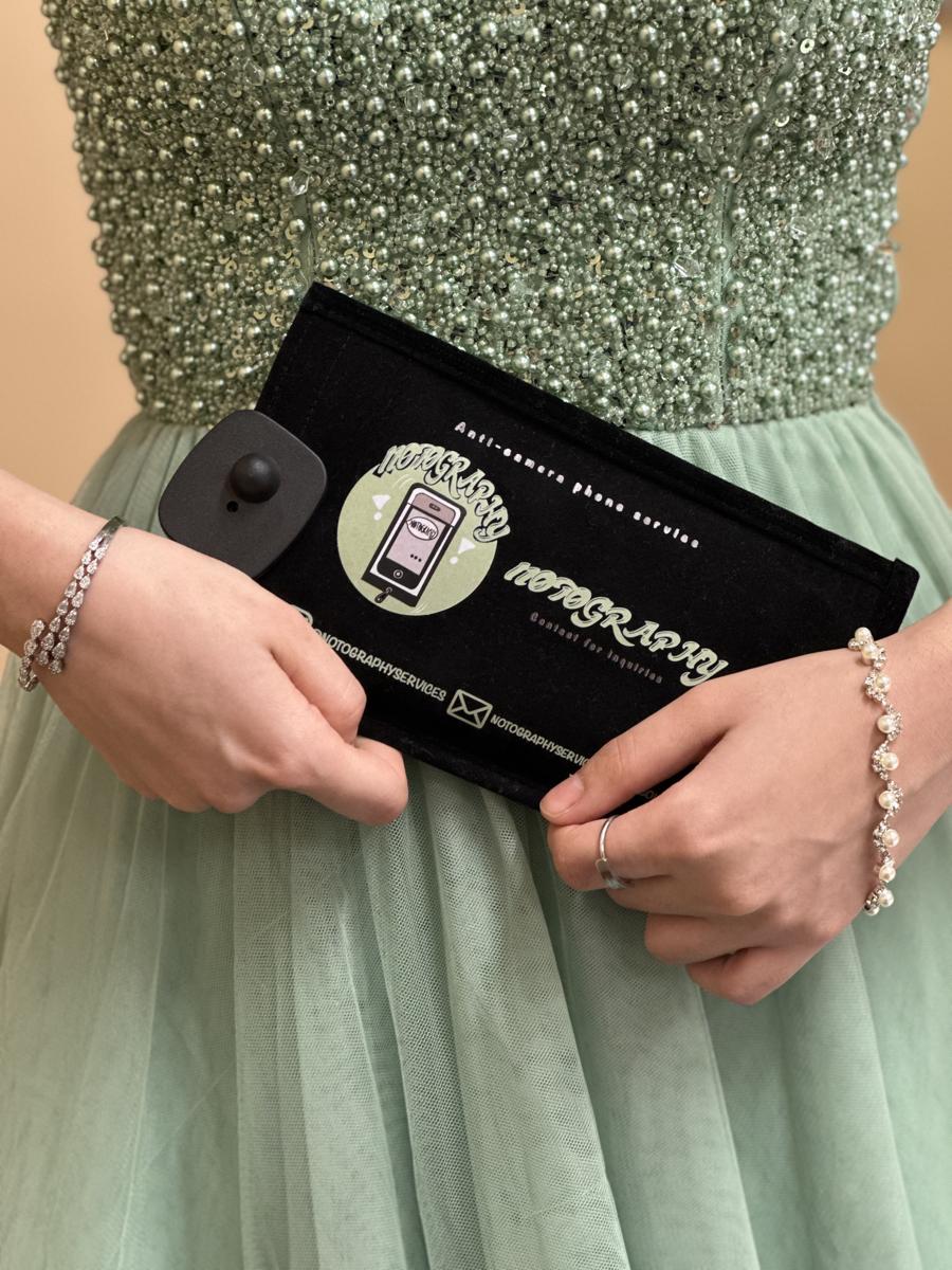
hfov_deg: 19.1
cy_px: 635
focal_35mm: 77
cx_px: 476
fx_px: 2824
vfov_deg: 25.3
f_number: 2.8
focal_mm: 9
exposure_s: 1/33
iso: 250
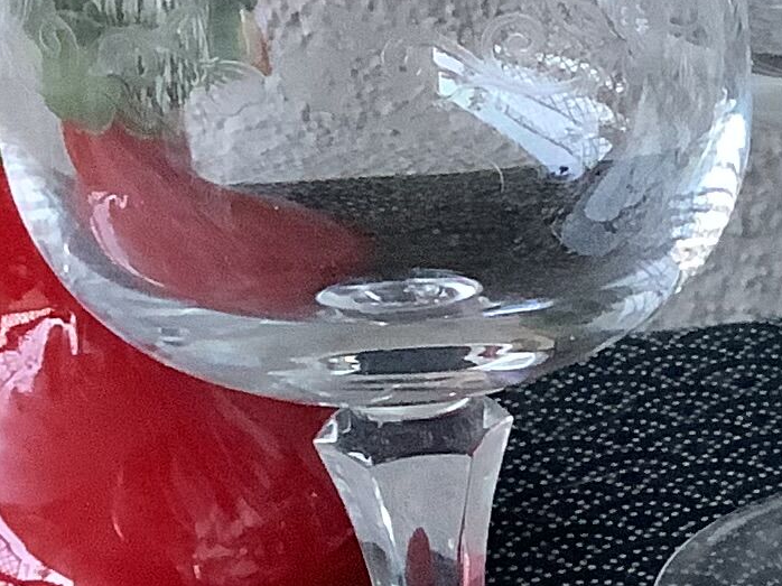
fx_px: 3275
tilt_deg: -21.8
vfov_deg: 10.2
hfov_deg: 12.5
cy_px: 408
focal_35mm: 145
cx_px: 1361
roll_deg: +1.0
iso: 200
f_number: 2.4
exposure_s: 1/50
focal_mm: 3.3
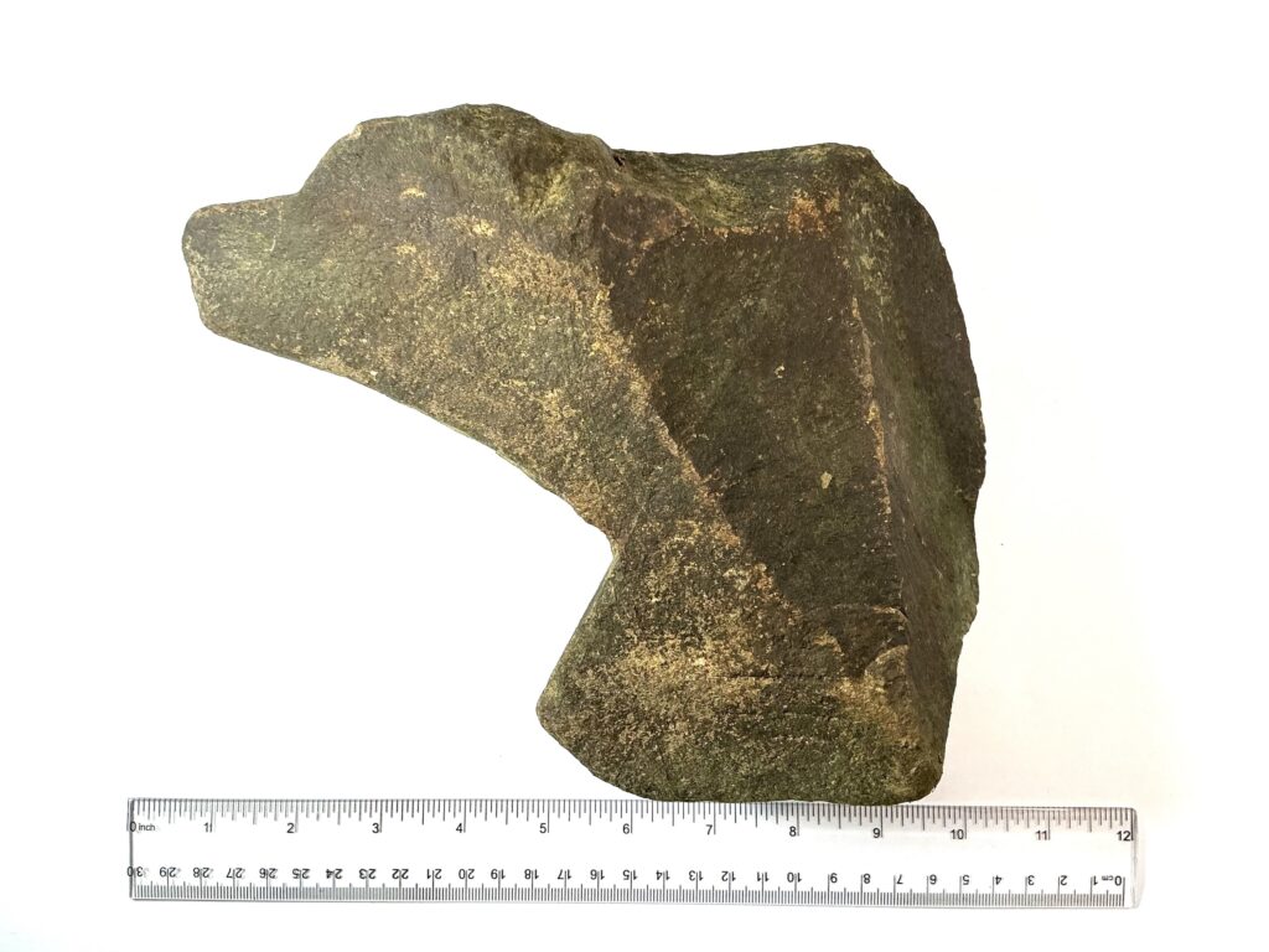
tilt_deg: -88.1
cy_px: 476
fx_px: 1063
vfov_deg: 48.2
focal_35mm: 29
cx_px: 634
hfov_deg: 61.7
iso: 40
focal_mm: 3
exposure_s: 1/120
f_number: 1.8
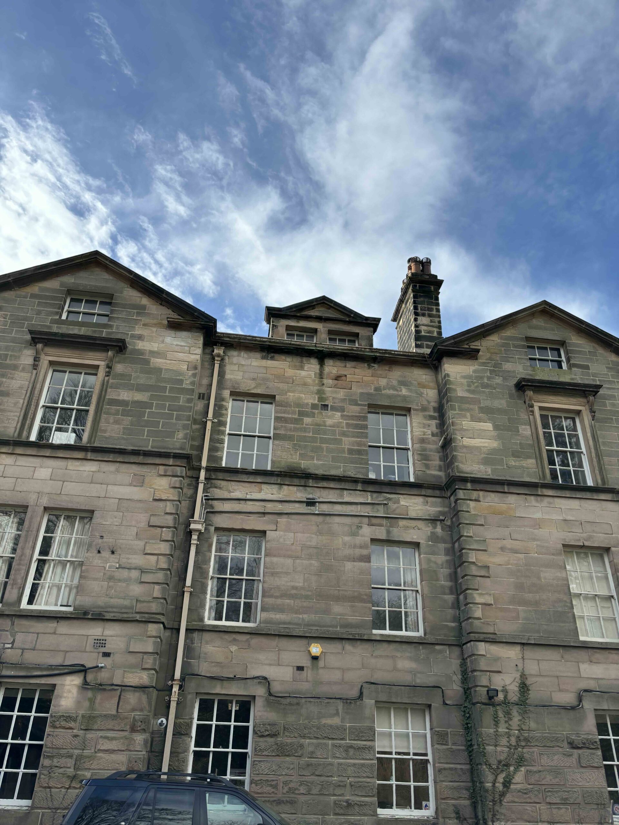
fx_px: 620
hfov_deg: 53.1
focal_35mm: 26
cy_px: 412
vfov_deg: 67.3
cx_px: 310
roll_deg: -2.1
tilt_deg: +32.2
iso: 50
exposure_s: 1/2398
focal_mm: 5.96
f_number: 1.6
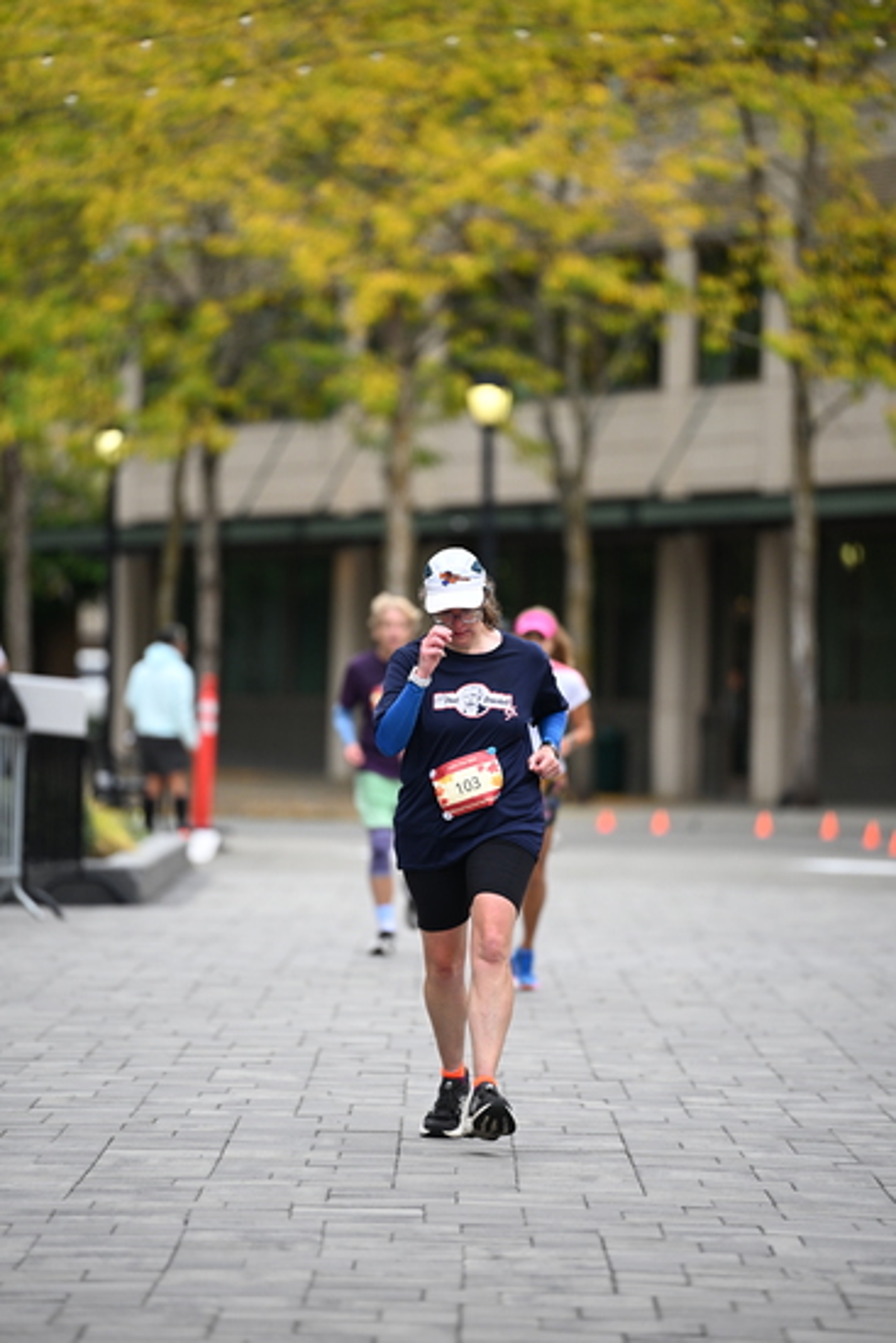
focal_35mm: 200
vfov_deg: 10.3
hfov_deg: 6.9
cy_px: 672
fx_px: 7461
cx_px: 448
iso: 640
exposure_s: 1/2500
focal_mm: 200
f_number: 2.8
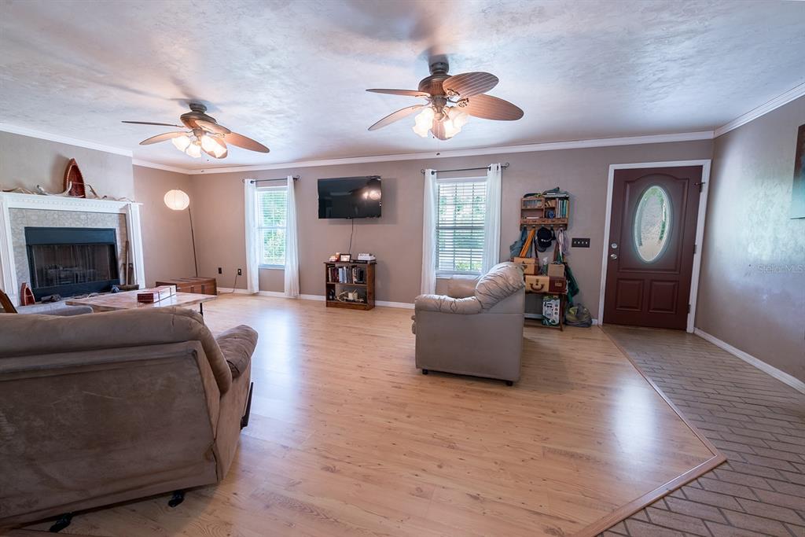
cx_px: 402
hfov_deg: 104.2
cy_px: 268
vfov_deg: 81.2
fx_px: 313
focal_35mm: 14
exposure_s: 1/15
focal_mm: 14
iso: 200
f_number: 8
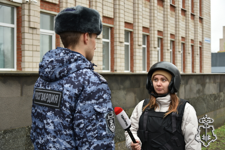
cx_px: 112
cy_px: 75
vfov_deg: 27.0
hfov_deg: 39.6
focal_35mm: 50
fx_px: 313
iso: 400
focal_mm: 50
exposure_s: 1/100
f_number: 5
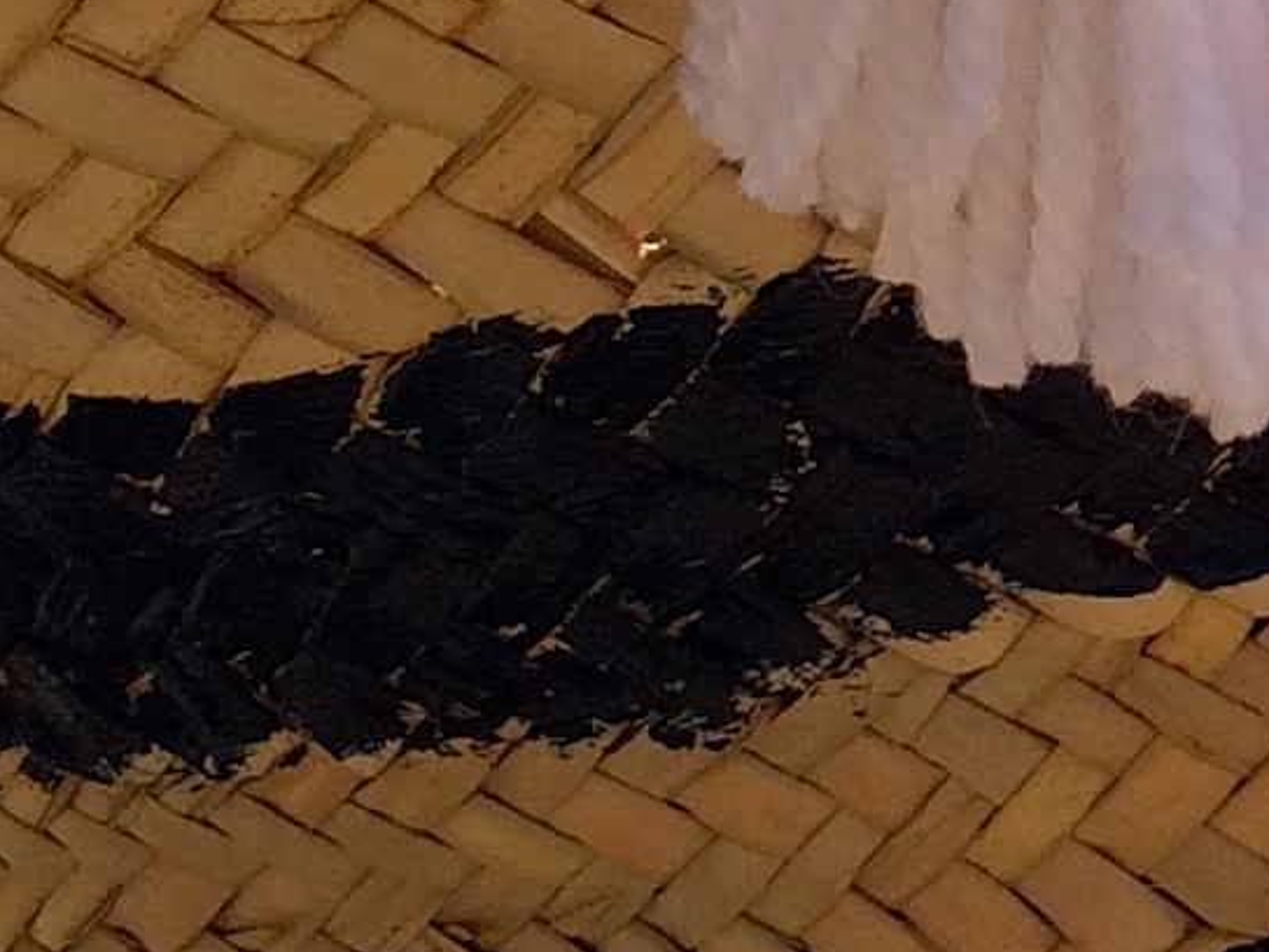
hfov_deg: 10.7
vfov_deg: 8.4
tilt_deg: -18.7
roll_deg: +0.4
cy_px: -180
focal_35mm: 174
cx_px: 2235
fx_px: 6379
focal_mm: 4.15
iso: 32
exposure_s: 1/2740
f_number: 2.2
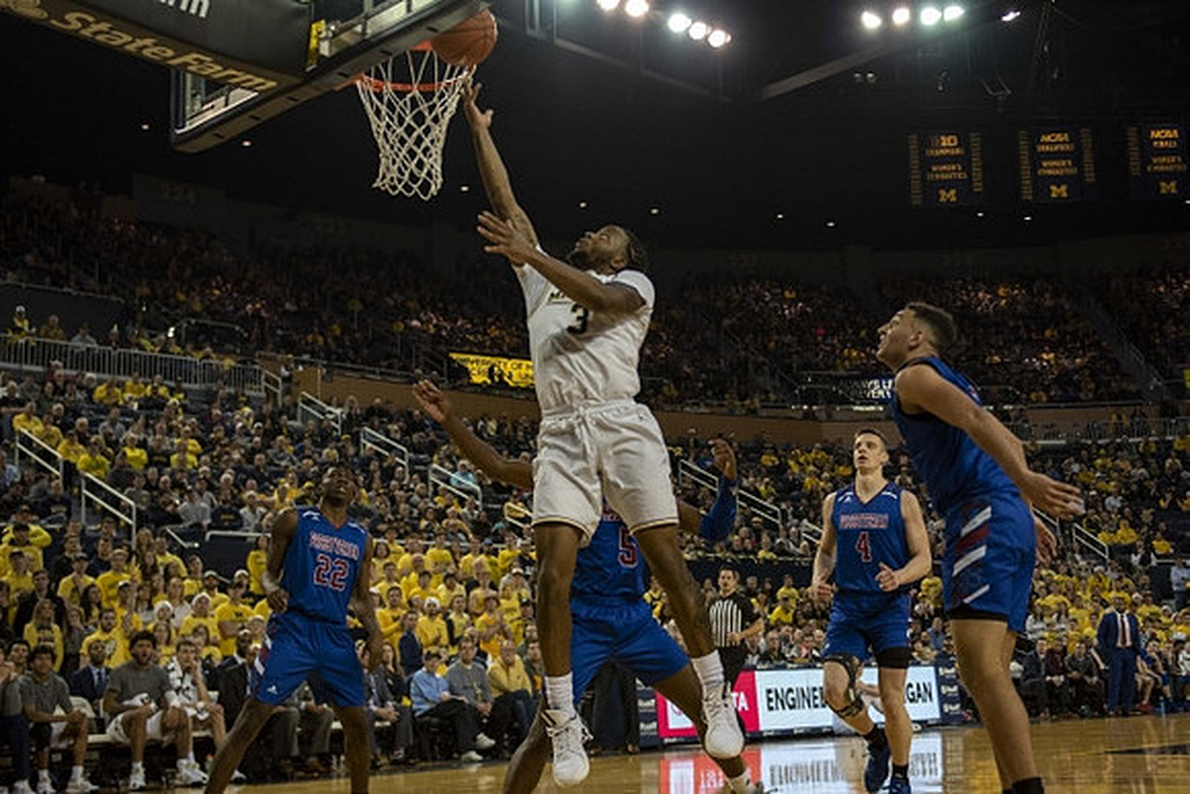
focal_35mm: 50
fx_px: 1652
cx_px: 643
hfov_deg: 39.6
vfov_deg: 27.0
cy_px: 383
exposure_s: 1/1000
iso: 1000
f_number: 2.8
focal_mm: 38
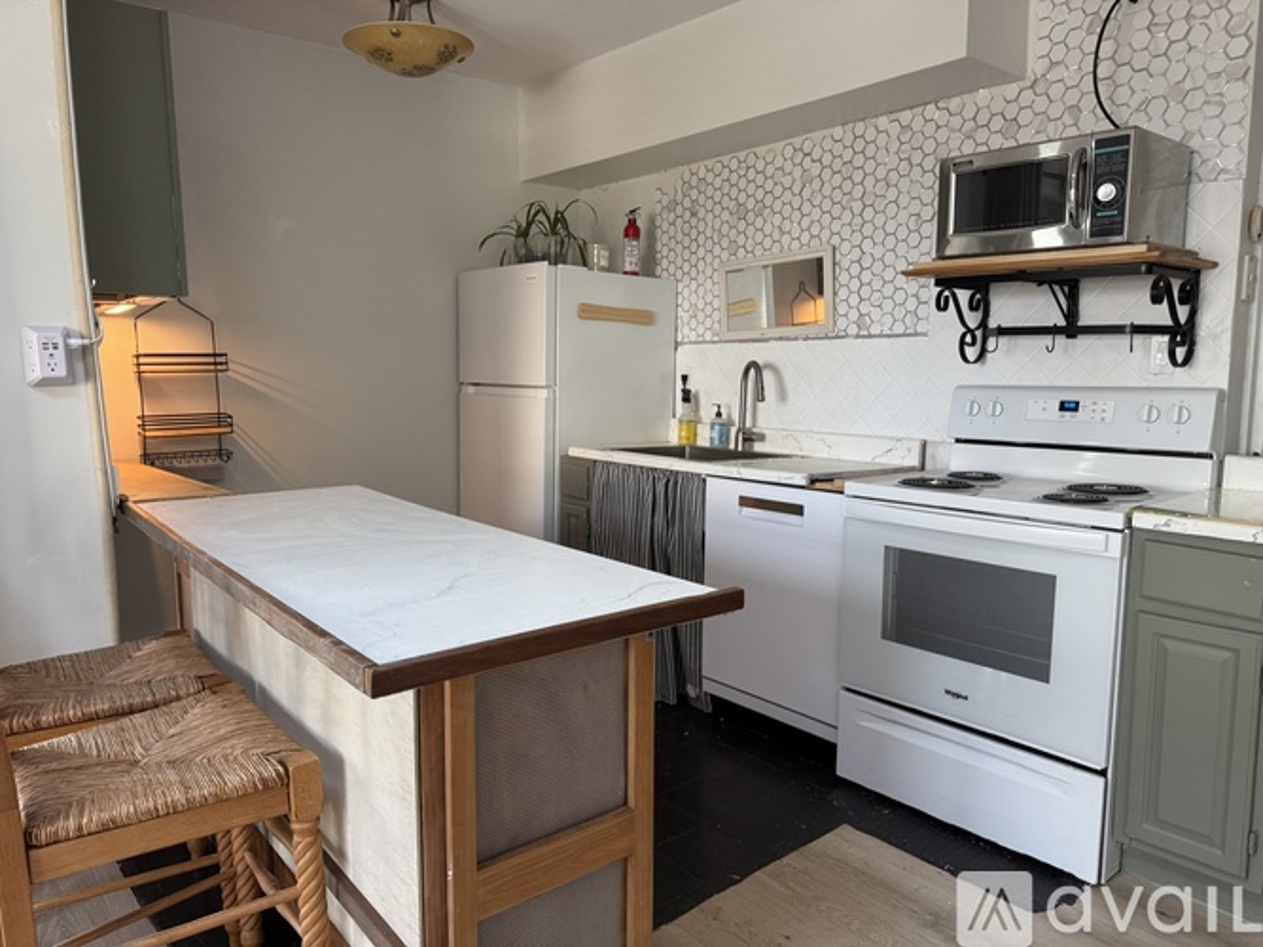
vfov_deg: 56.8
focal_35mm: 24
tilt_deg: -7.1
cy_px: 474
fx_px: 876
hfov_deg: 71.6
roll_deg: +0.6
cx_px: 632
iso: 200
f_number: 1.78
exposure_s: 1/85
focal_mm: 6.76
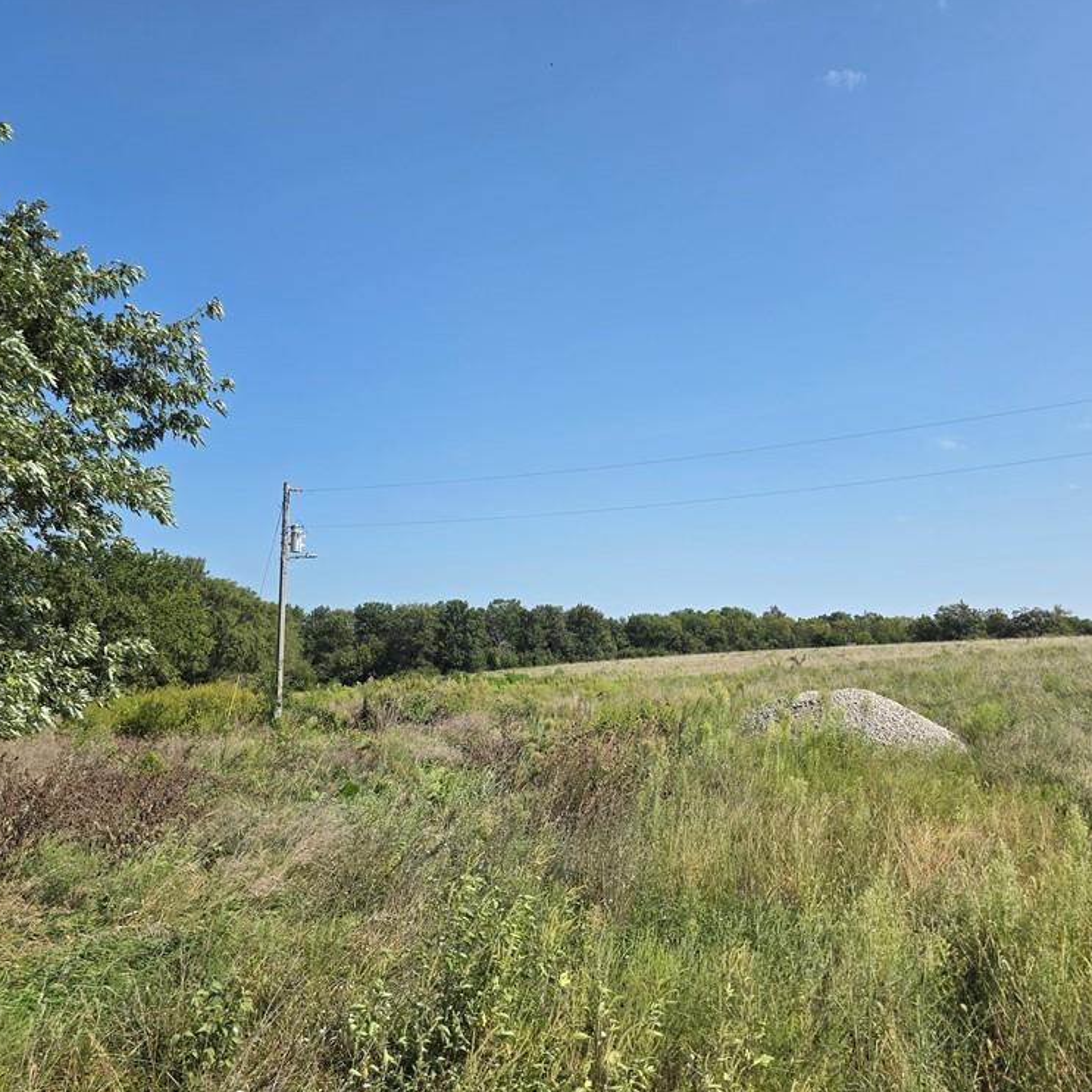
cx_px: 564
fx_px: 999
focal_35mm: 28
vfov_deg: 57.3
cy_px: 534
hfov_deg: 57.3
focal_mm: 6.3
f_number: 1.7
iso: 80
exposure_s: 1/7333
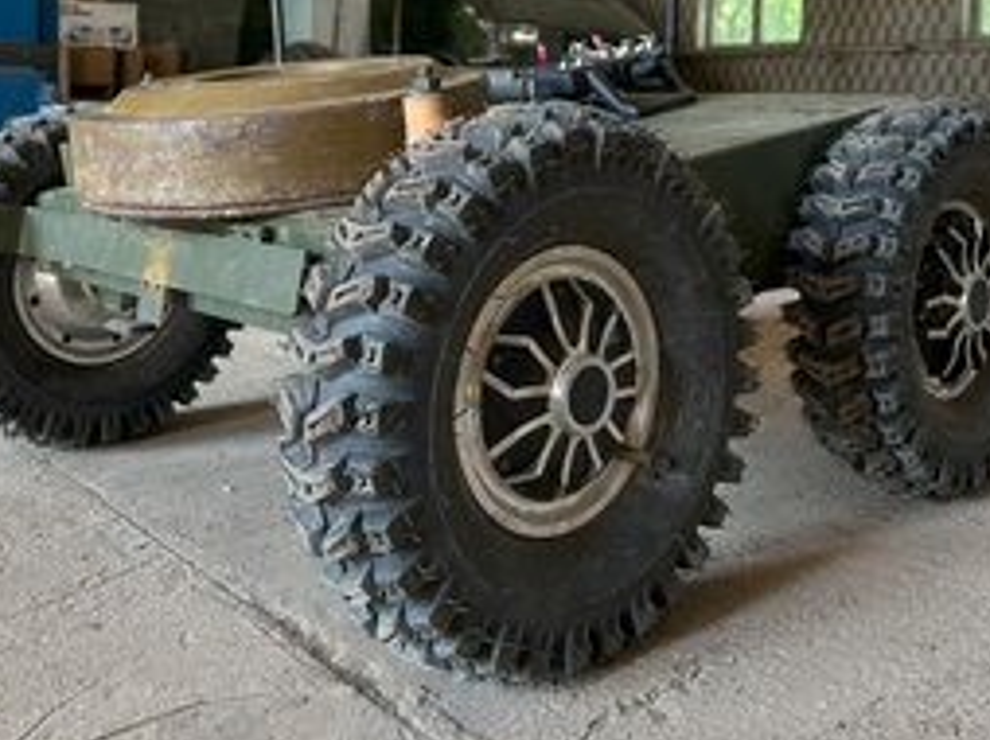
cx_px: 483
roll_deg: -0.5
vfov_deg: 34.3
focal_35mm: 41
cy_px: 175
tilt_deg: -3.0
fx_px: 1171
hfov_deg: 45.8
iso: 125
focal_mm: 5.7
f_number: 1.5
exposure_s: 1/80
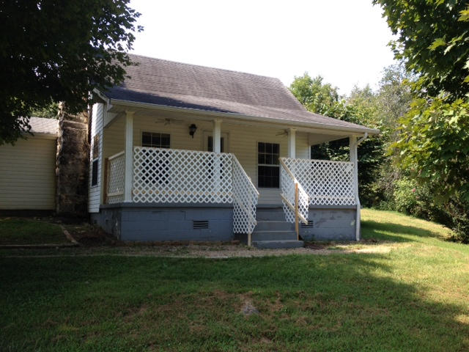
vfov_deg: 40.7
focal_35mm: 35
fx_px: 474
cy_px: 176
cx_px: 234
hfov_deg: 52.6
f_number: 2.4
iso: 50
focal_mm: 4.28
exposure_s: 1/456
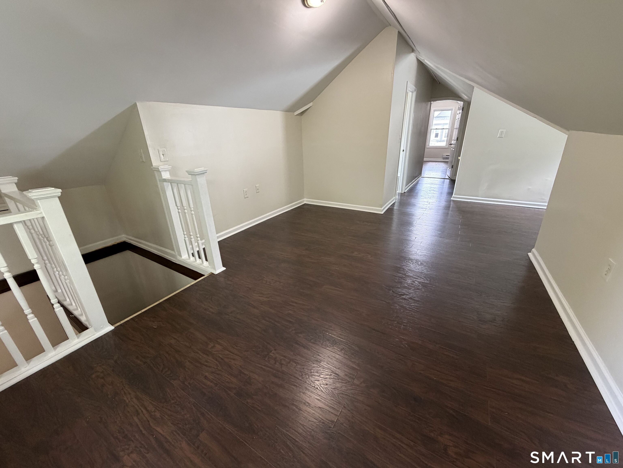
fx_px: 252
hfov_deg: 102.1
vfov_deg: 85.7
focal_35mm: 14
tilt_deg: -21.2
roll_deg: +2.1
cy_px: 234
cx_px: 312
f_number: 2.2
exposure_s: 1/60
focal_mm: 2.22
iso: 320
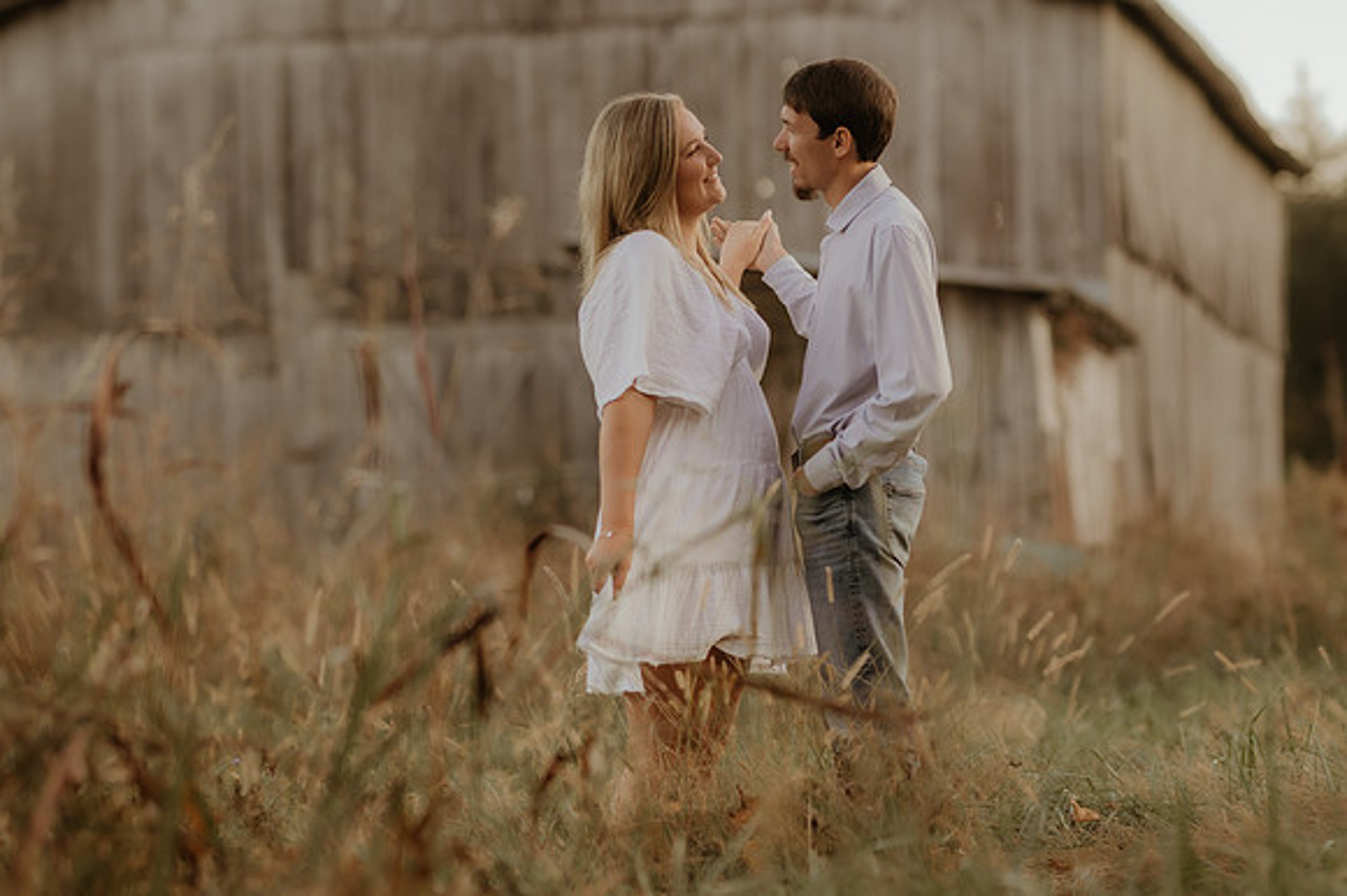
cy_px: 448
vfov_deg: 10.8
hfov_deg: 16.1
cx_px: 674
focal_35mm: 127
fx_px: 4749
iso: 200
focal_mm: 85
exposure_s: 1/320
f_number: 1.8
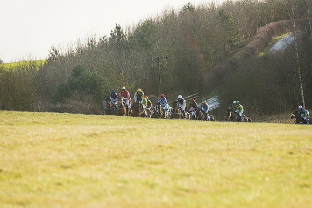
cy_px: 104
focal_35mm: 300
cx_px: 156
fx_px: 2600
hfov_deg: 6.9
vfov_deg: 4.6
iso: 400
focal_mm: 300
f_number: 6.3
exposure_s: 1/1600
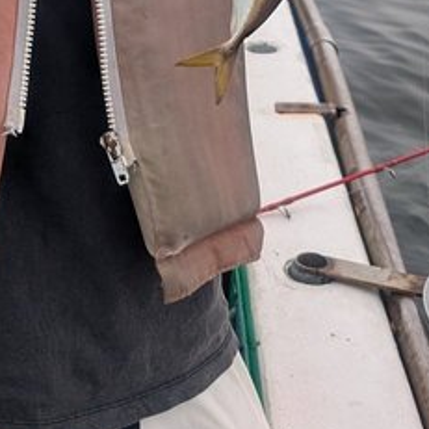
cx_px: -48
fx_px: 1094
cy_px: -273
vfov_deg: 18.7
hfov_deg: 21.0
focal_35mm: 78
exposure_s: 1/1346
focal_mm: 6.9
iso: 28
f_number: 1.68
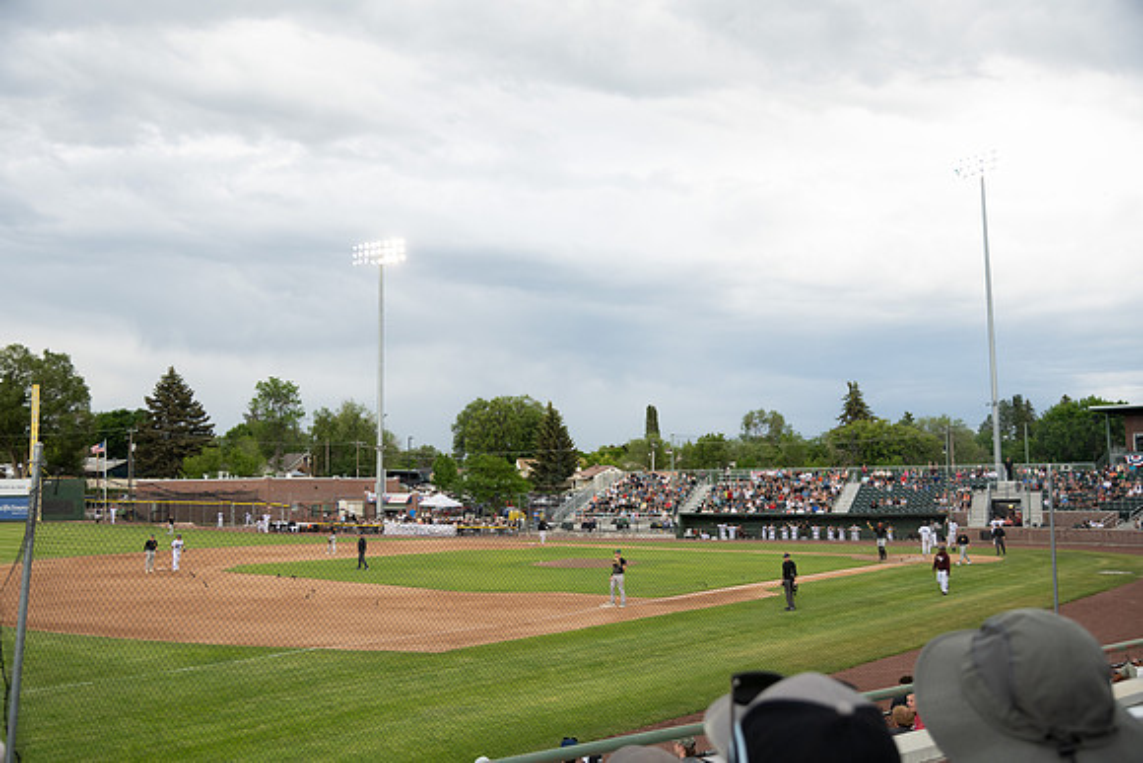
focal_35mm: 32
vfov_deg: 41.1
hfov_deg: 58.7
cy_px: 382
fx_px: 1016
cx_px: 572
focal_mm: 32
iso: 400
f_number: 4
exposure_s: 1/400
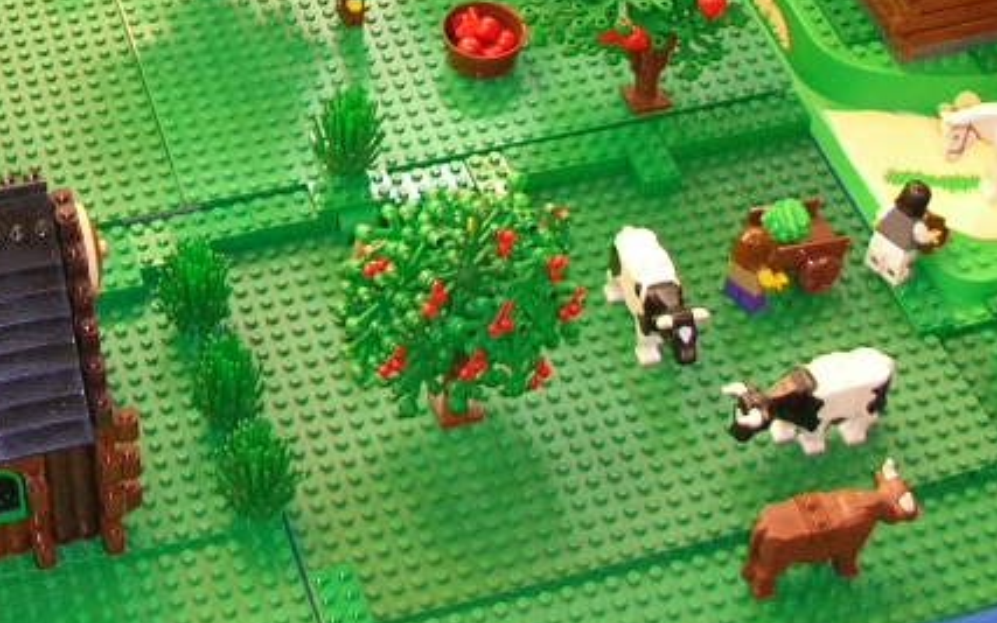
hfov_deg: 23.0
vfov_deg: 14.1
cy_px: -198
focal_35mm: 89
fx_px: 2419
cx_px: 233
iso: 82
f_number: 2.8
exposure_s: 1/5.9
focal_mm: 5.8
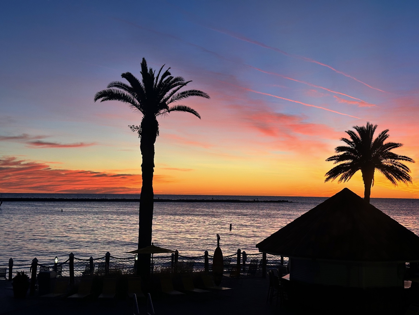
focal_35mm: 48
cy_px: 158
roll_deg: -1.1
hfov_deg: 39.7
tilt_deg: +2.9
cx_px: 210
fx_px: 581
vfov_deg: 30.3
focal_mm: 6.86
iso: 80
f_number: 1.78
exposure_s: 1/90
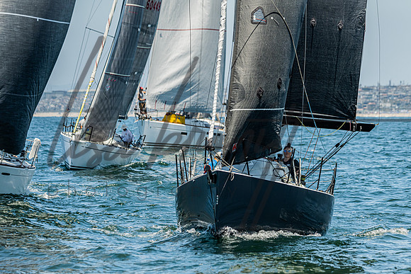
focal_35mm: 242
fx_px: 2763
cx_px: 250
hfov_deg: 8.5
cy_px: 165
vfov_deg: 5.7
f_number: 5.6
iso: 320
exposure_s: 1/1000
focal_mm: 195
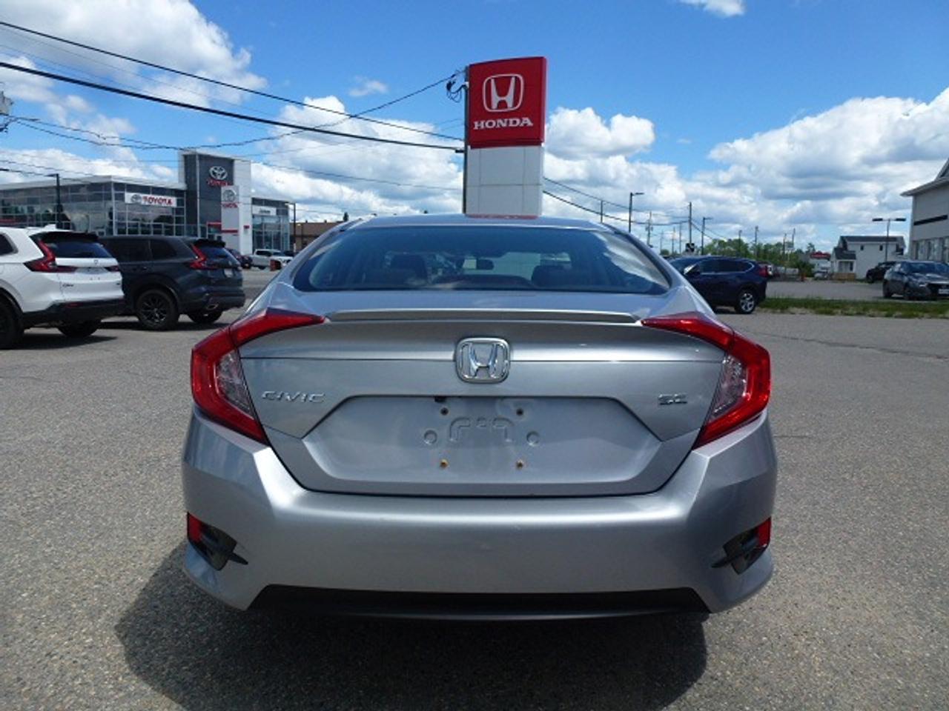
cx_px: 474
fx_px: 658
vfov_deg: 56.8
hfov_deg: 71.6
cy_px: 356
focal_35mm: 24
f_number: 4
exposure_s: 1/1000
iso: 100
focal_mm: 4.3
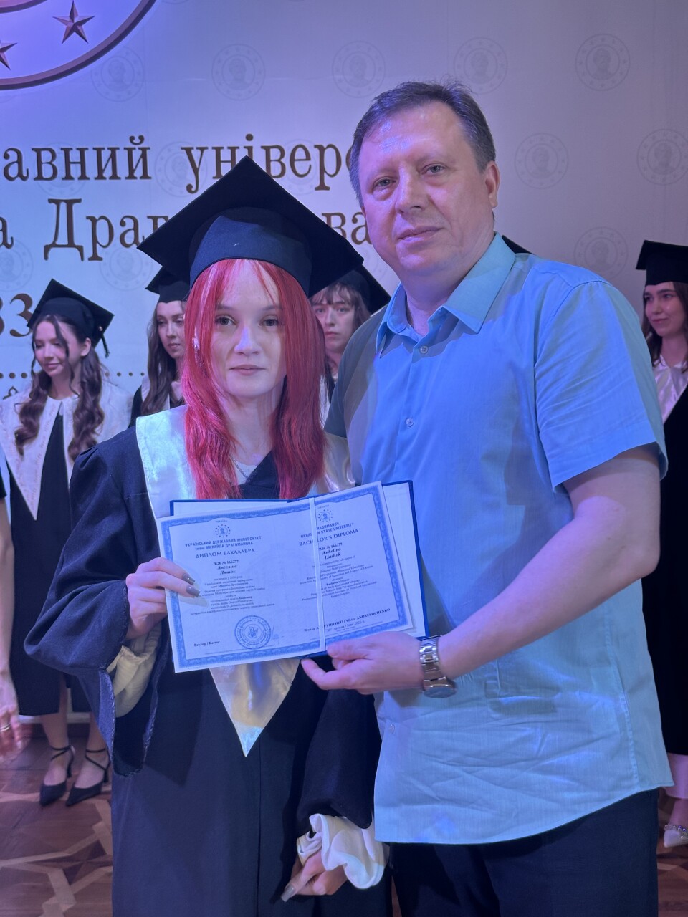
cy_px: 458
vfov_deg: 39.7
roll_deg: +0.1
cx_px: 344
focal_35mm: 48
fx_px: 1272
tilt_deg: -5.2
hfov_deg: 30.3
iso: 64
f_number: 1.78
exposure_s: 1/50
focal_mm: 6.86
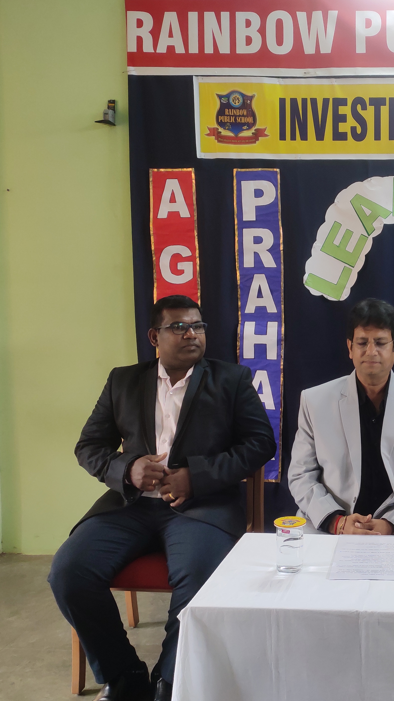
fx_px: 725
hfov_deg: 27.9
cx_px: 425
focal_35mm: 39
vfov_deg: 51.6
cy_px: 351
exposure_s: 1/33
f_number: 1.79
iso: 318
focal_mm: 4.74
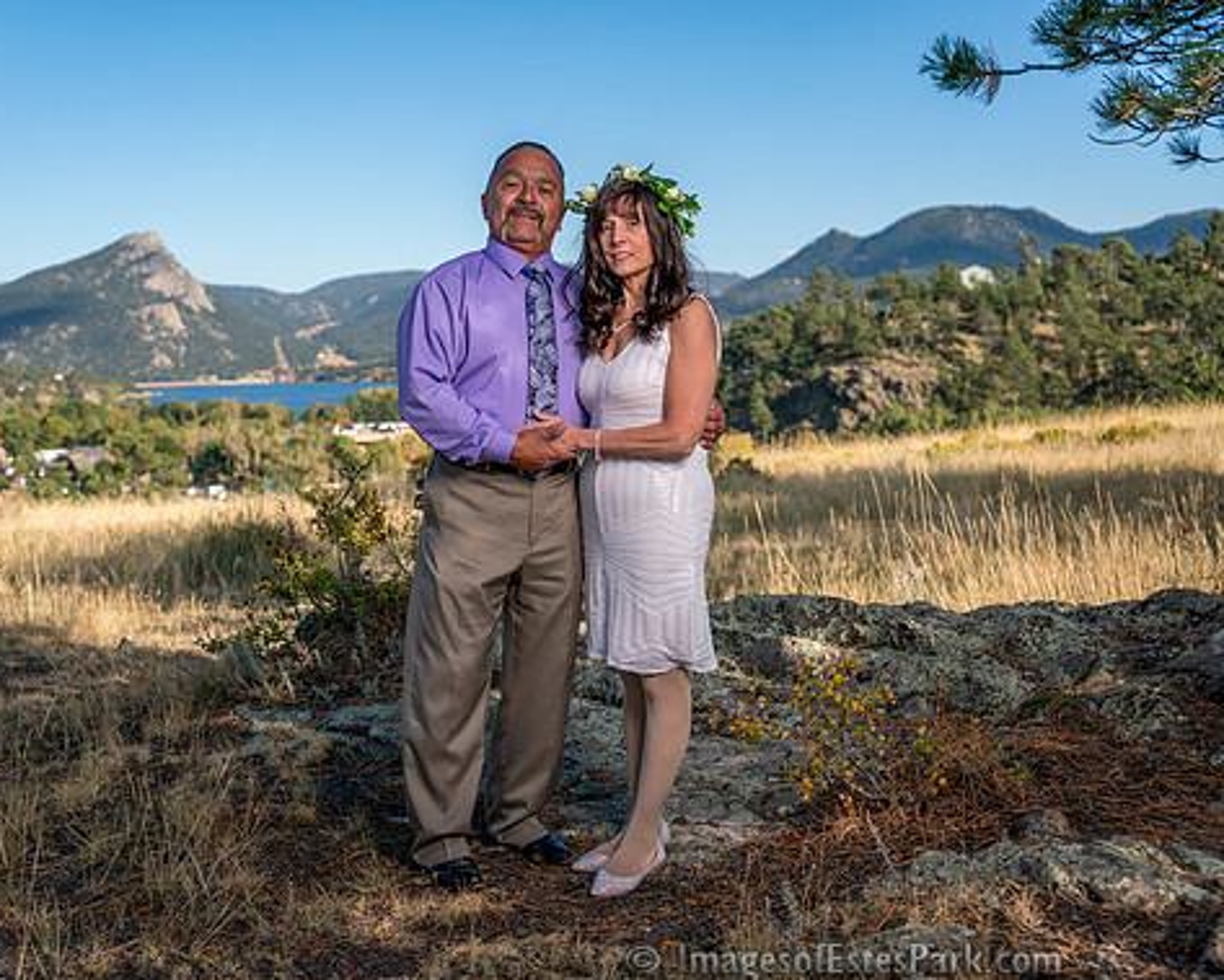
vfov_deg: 32.8
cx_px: 486
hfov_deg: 40.1
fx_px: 1667
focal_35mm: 46
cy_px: 495
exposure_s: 1/2000
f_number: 3.2
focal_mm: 40
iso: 160
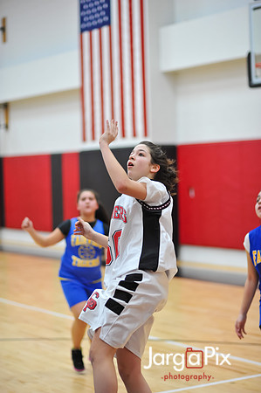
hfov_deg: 16.0
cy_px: 196
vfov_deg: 23.9
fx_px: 926
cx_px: 130
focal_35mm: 85
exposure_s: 1/500
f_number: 2
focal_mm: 85
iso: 1600
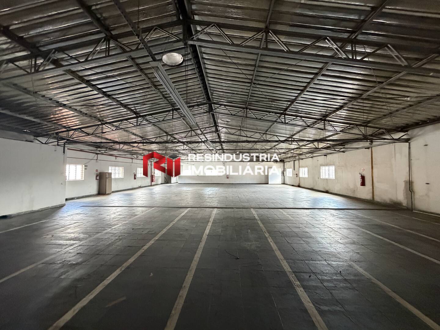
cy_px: 165
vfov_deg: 85.7
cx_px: 220
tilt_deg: +3.8
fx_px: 178
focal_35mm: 14
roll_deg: -0.3
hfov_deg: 102.1
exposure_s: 1/60
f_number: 2.2
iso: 640
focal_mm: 2.22
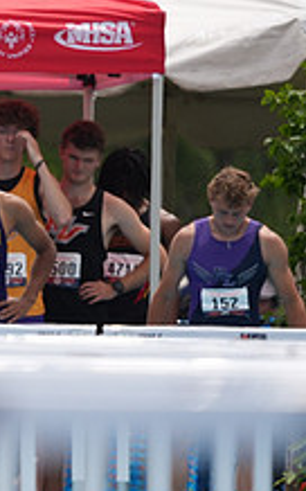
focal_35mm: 1627
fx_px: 21738
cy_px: 271
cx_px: -338
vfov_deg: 1.3
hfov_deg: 0.8
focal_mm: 600
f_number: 6.3
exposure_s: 1/2500
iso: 500
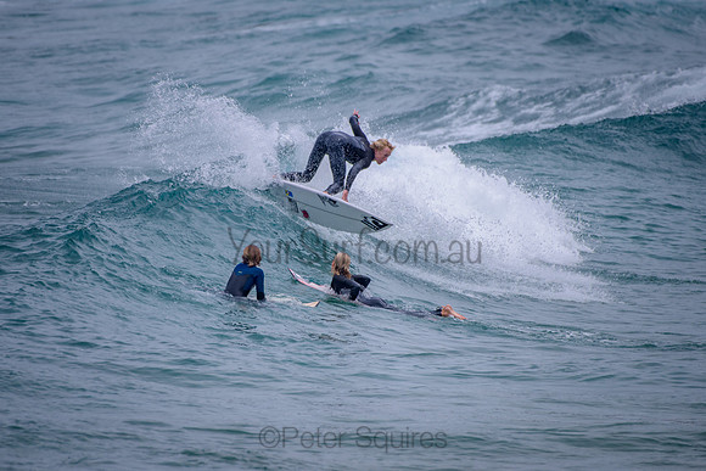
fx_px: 12025
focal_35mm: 613
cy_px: 234
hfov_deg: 3.4
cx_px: 314
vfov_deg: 2.2
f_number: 5.6
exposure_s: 1/2000
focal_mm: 500
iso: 125
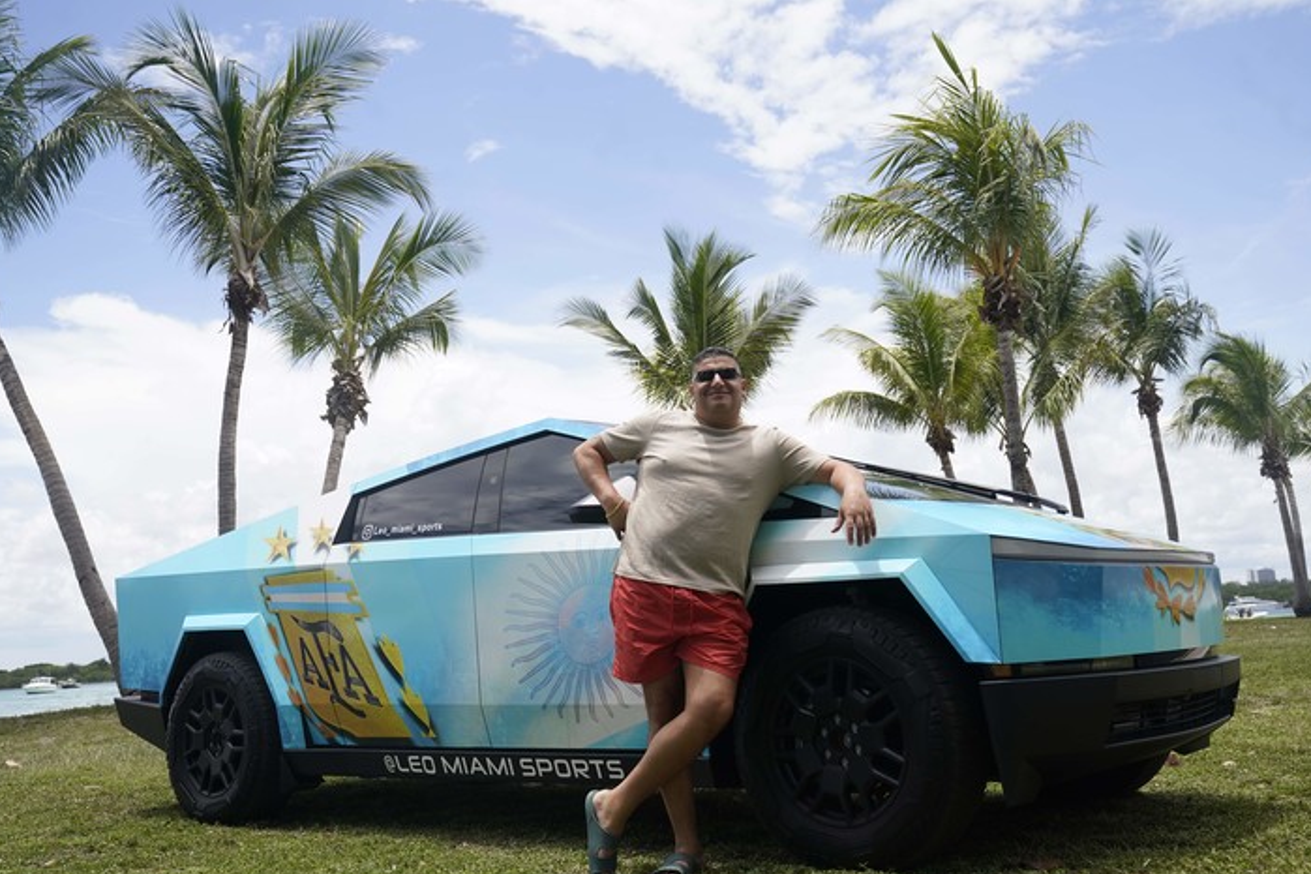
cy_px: 448
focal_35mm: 35
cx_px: 658
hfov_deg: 54.4
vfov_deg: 37.8
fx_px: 1274
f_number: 6.3
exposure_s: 1/1250
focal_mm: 34
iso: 400
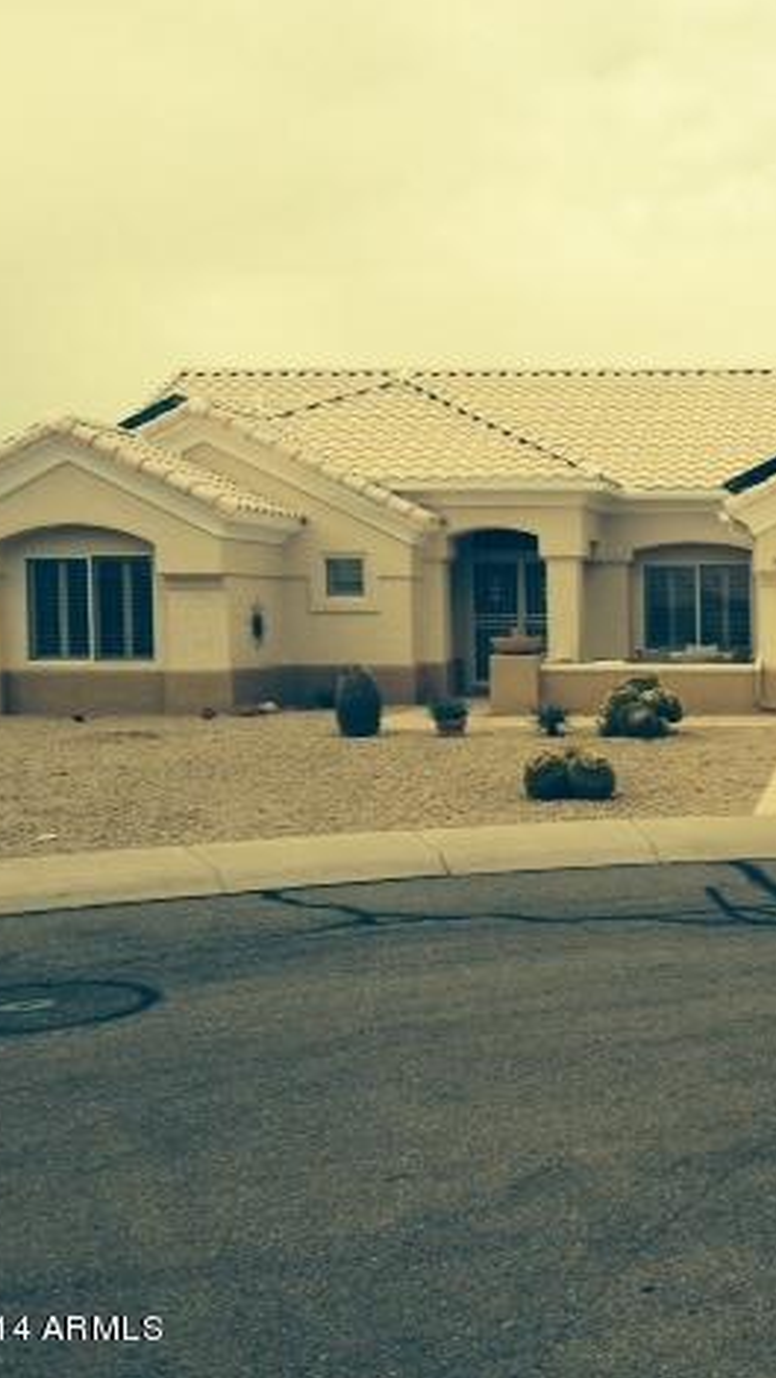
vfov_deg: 39.9
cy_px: 682
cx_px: 847
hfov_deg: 21.9
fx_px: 1901
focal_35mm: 52
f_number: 2.4
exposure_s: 1/1493
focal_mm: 4.28
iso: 50
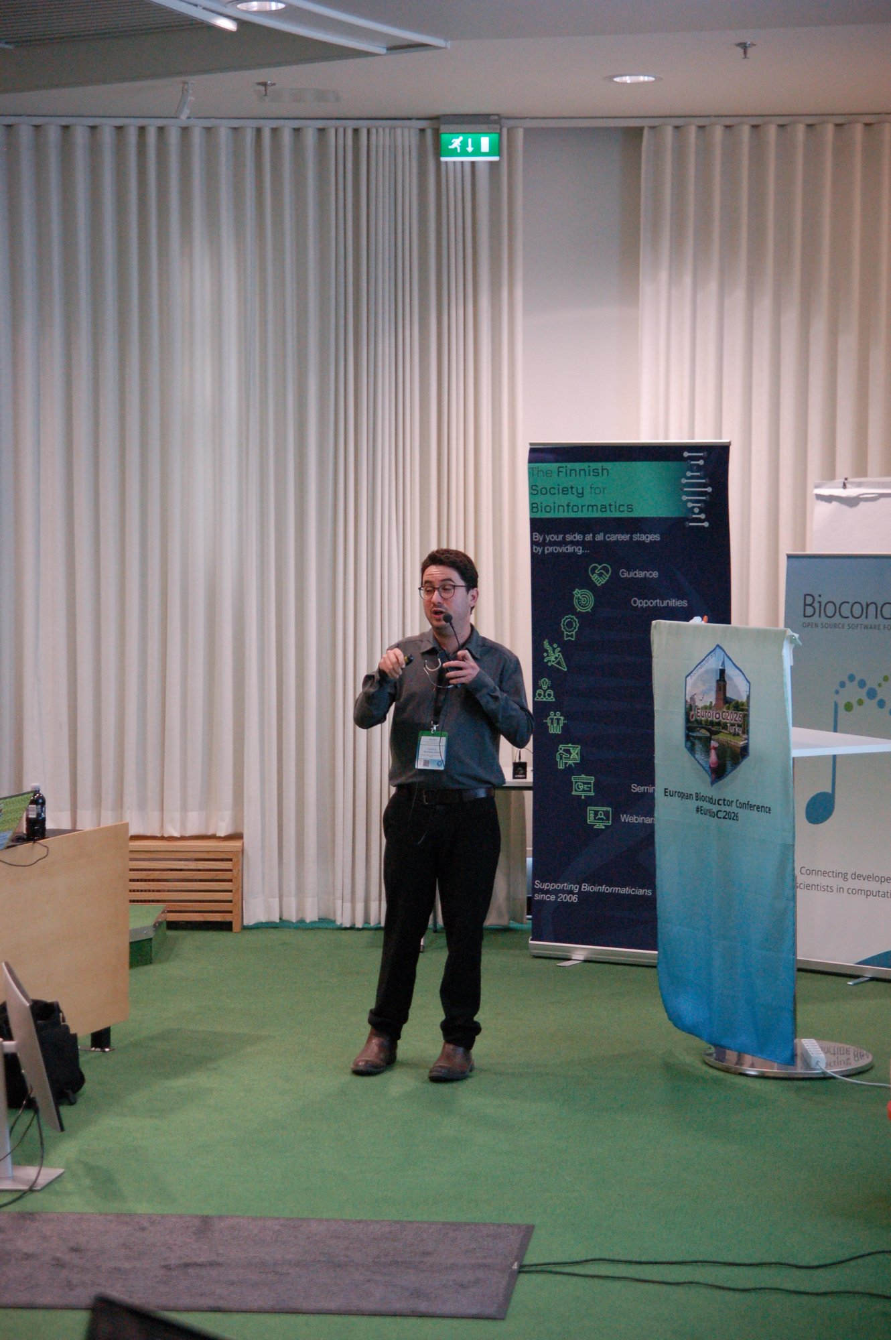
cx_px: 446
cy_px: 670
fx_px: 2789
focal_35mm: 75
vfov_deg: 27.0
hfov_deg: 18.2
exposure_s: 1/125
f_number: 3.2
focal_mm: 50
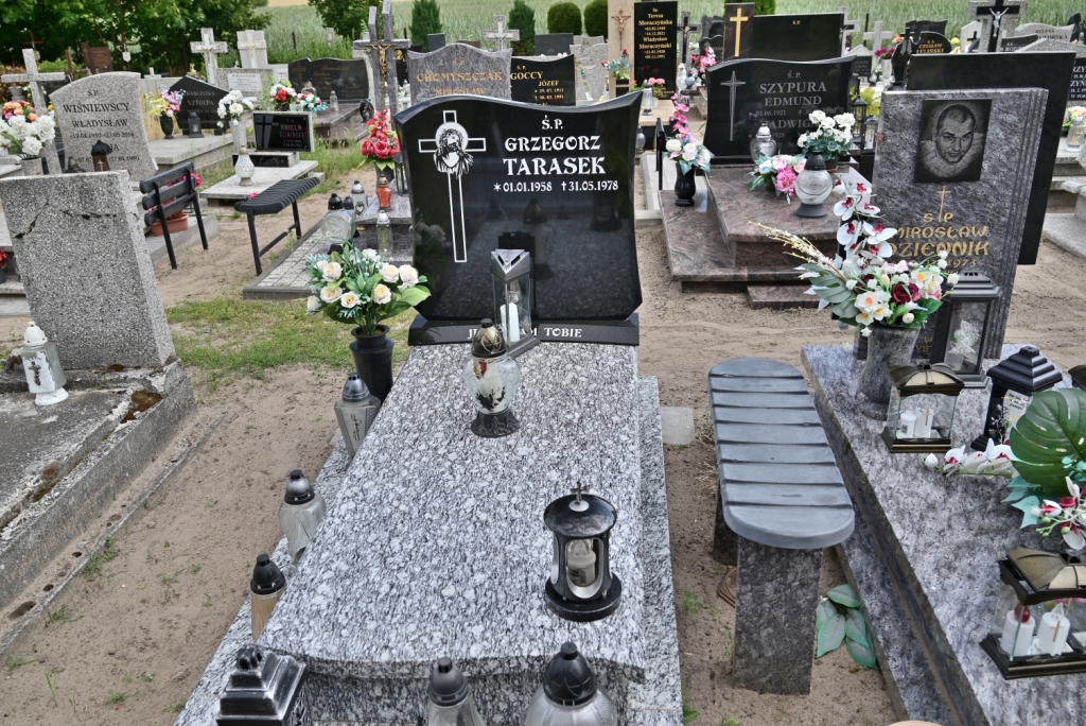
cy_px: 363
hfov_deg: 61.9
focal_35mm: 30
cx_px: 543
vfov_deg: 43.7
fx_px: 905
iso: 100
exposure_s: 1/125
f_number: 6.3
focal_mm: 30
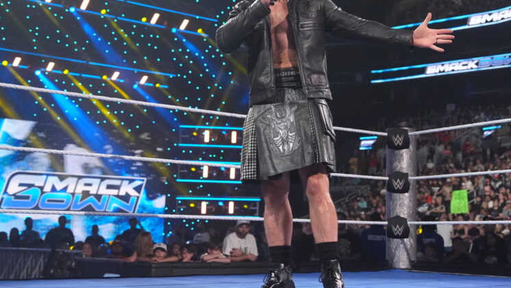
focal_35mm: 56
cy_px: 119
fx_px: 759
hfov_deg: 36.9
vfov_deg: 21.4
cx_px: 329
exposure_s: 1/800
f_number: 2.8
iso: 6400
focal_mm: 39
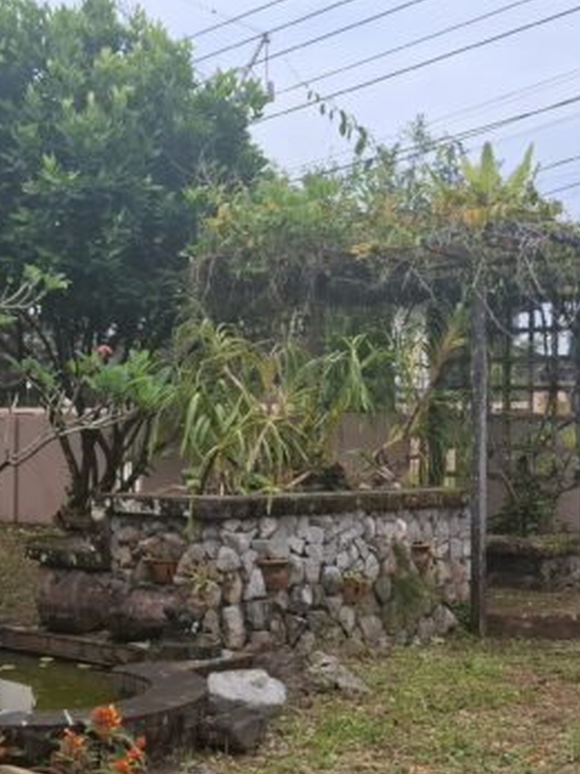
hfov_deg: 27.5
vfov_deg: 36.2
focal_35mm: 53
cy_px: 415
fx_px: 1185
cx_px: 252
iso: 50
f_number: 1.8
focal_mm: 5.54
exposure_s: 1/1634
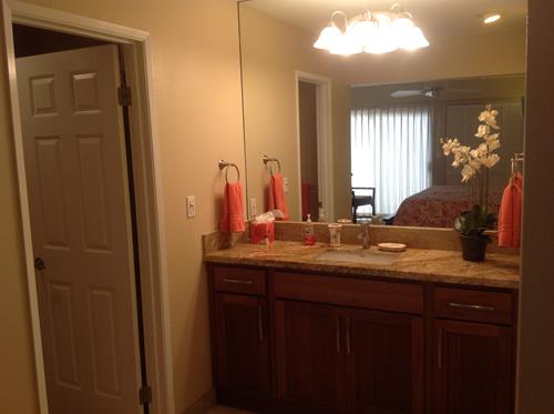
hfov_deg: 52.7
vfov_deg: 40.6
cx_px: 277
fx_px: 559
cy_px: 207
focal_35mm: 35
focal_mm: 4.28
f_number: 2.4
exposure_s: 1/24
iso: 50
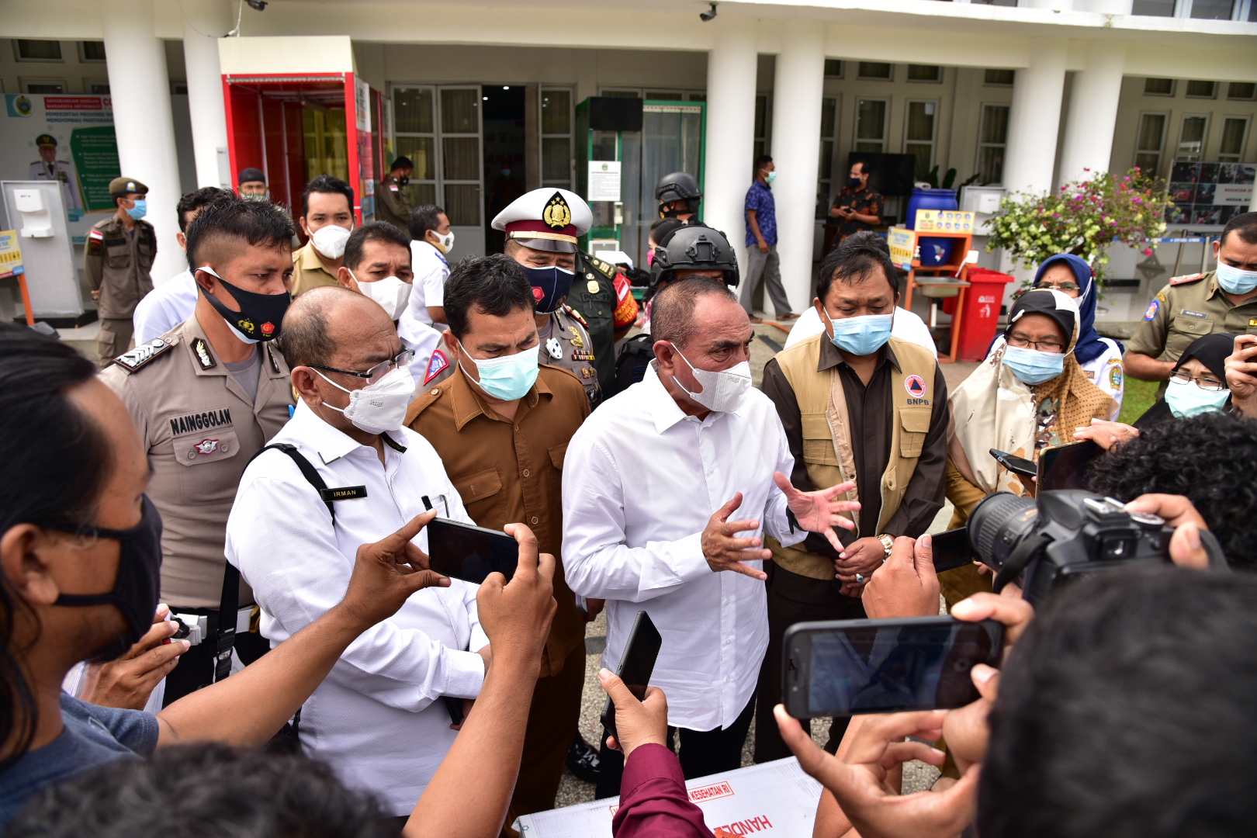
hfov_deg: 73.7
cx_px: 628
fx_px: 838
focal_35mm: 24
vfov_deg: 53.1
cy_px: 419
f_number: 5
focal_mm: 24
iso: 100
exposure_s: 1/200
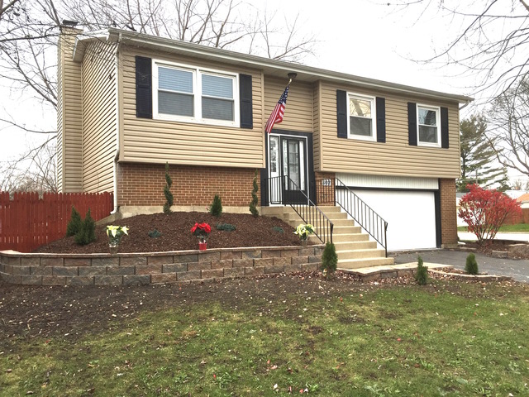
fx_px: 443
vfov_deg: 48.2
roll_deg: +0.6
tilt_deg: +4.0
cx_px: 264
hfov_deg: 61.7
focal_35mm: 29
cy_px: 198
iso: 32
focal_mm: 4.15
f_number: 2.2
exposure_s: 1/249
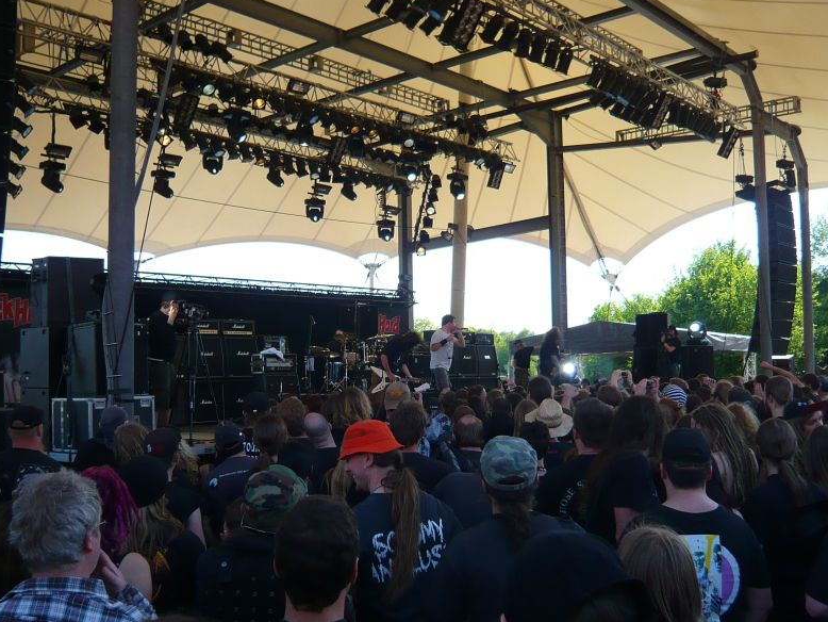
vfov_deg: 38.7
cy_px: 312
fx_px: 885
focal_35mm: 37
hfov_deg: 50.1
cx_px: 420
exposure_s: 1/400
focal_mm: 4.9
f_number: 2.9
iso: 100
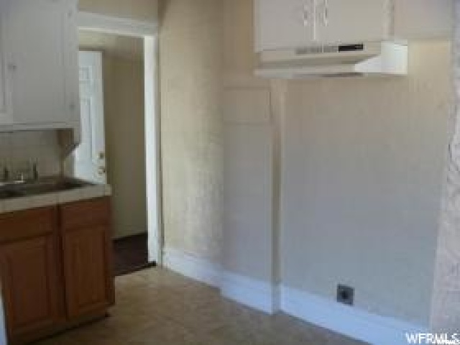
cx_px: 230
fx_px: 465
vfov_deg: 40.7
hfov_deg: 52.6
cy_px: 172
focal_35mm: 35
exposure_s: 1/30
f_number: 3.5
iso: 200
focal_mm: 6.3
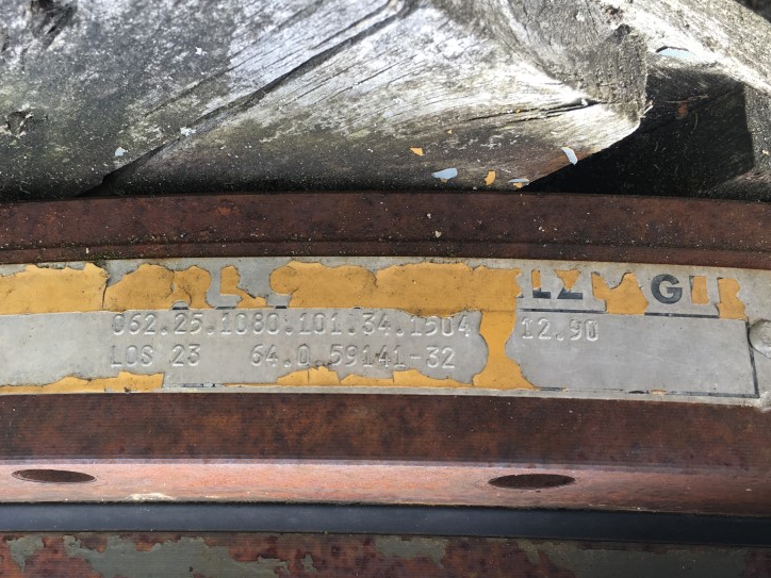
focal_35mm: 41
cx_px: 285
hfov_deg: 45.4
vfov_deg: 35.0
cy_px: 347
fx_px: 913
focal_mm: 4.15
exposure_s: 1/100
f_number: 2.2
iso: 25
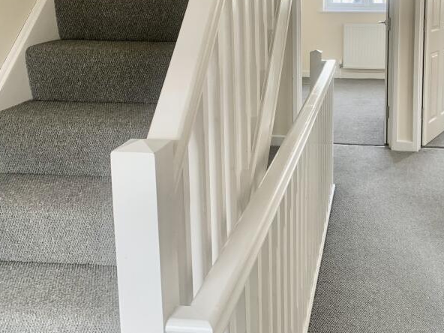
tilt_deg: -9.6
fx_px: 577
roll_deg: +0.2
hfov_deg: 41.0
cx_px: 328
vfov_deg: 31.3
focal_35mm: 45
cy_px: 62
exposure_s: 1/111
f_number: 1.8
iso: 100
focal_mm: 4.25
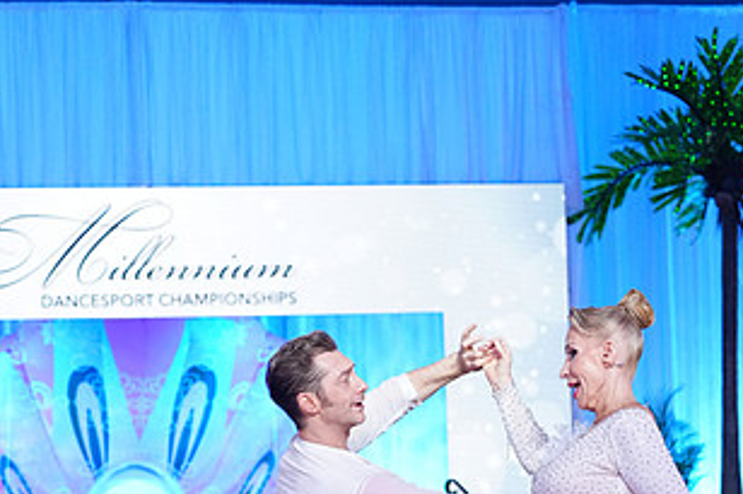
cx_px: 428
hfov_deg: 15.5
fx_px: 2723
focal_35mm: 132
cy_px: 655
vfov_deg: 10.2
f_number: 4
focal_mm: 70
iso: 2500
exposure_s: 1/400
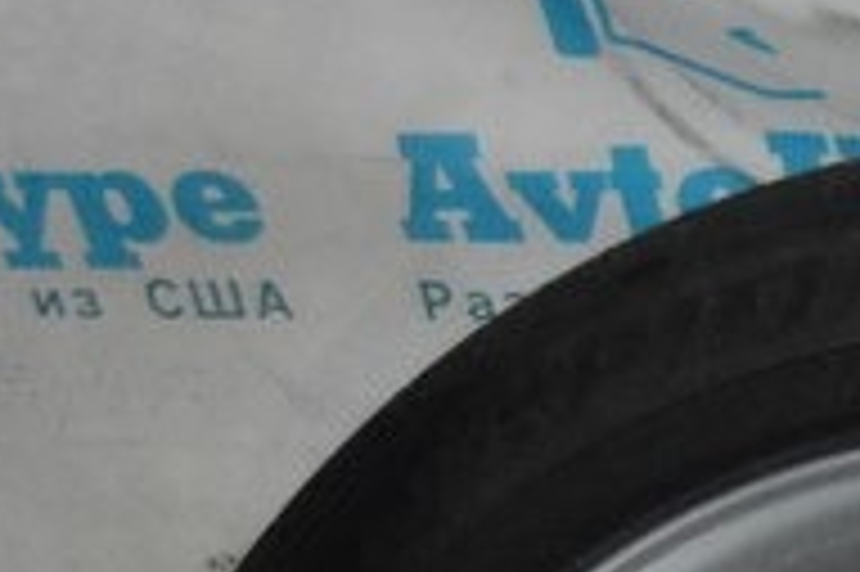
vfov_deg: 7.3
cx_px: 2089
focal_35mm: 185
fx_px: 4408
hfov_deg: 9.8
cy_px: 894
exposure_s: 1/60
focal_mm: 23
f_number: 3.8
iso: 3200
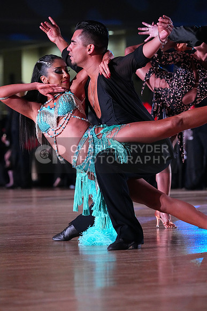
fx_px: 1724
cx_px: 104
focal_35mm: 200
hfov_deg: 6.9
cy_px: 156
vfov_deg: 10.3
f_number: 5.6
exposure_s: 1/400
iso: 10000
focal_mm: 200
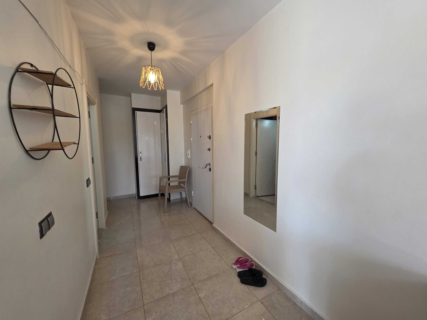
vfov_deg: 89.9
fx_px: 160
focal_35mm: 13
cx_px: 214
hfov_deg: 106.2
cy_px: 160
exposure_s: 1/100
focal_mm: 2.2
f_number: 1.9
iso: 160
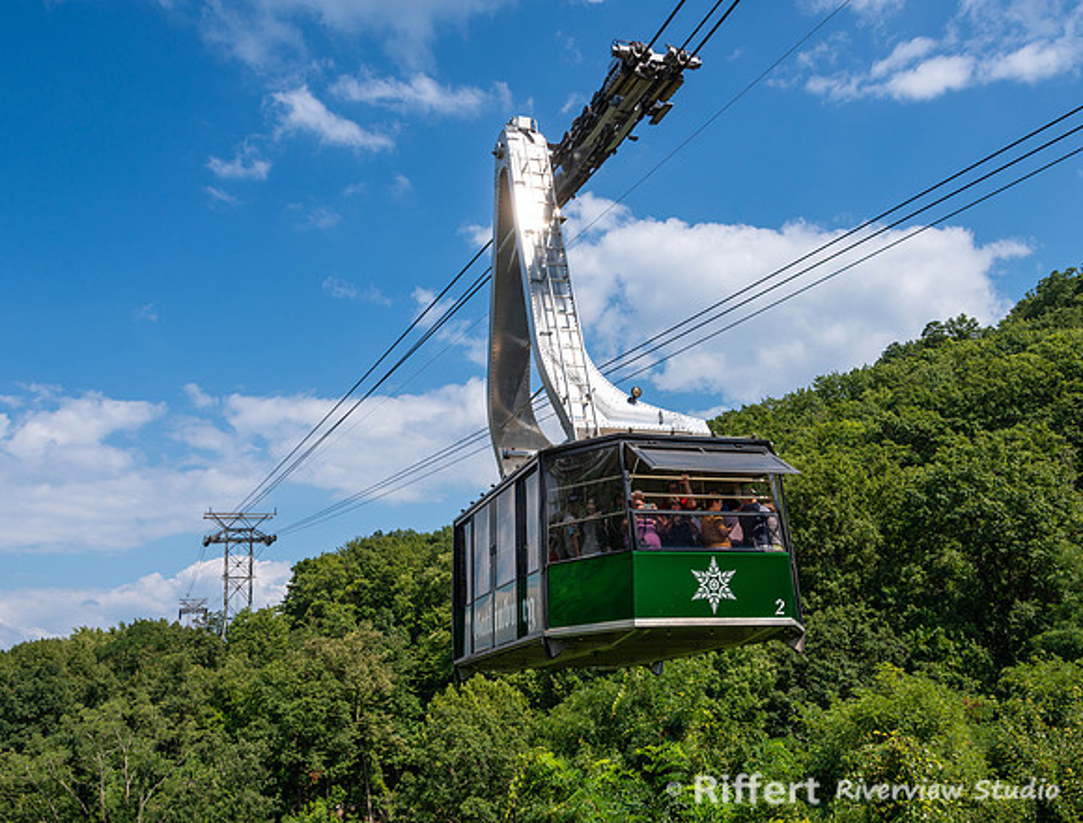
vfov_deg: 42.2
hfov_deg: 53.9
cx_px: 523
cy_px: 439
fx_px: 1066
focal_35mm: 34
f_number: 8
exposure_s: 1/400
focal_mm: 28
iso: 100
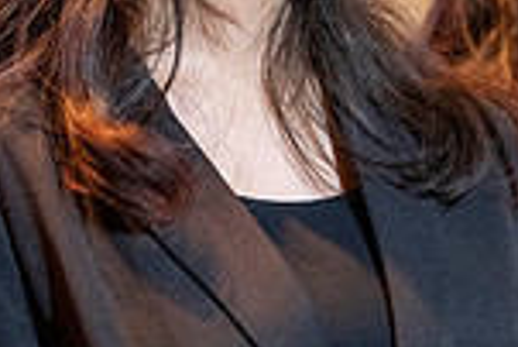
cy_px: 84
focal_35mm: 292
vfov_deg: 4.7
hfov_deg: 7.0
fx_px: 4206
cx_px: 264
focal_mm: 76
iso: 3200
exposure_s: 1/160
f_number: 2.8
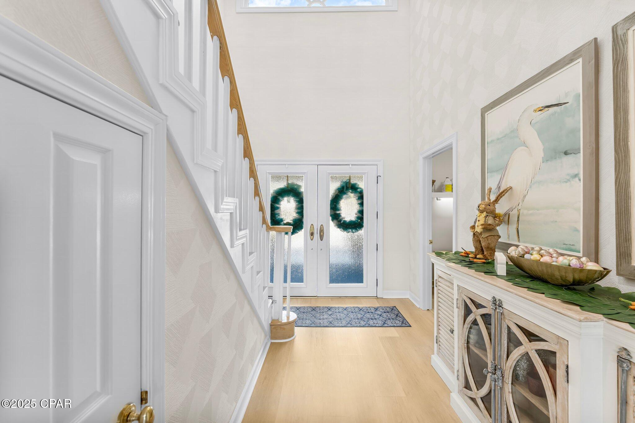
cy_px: 212
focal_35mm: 15
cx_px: 318
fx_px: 257
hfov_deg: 101.9
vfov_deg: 78.8
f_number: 6.3
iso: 400
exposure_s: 1/160
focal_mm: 14.6
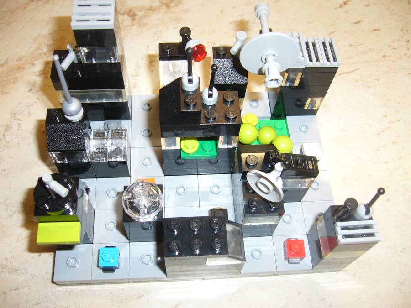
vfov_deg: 40.7
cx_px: 206
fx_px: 416
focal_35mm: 35
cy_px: 154
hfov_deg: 52.6
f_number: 2.8
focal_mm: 5.8
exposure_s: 1/30
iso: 100
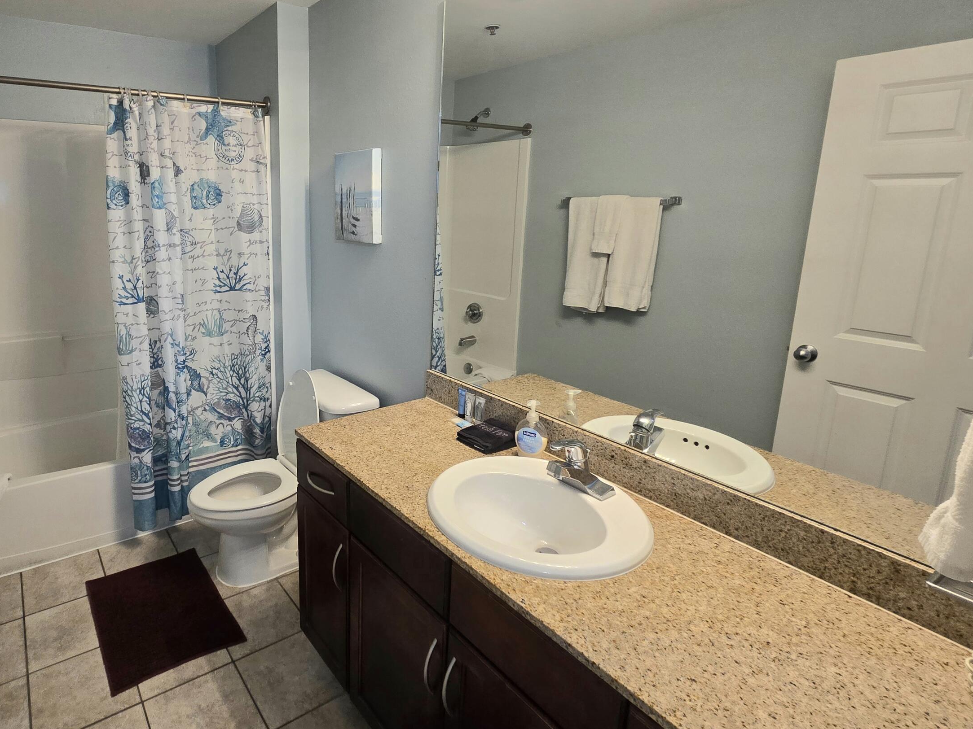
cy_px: 303
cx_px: 327
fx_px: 506
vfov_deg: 71.1
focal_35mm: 18
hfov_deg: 84.8
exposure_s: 1/60.2
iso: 160
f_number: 2.2
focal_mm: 2.2
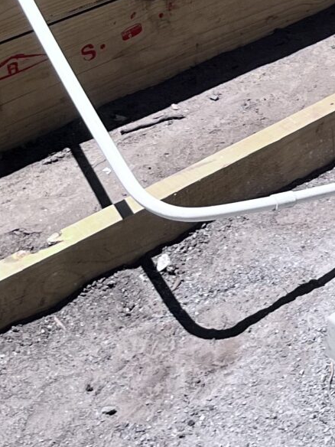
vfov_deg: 16.1
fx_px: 1471
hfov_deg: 11.9
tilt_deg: -18.2
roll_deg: +0.2
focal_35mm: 114
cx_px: 611
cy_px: -176
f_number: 1.6
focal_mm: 5.1
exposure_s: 1/3135
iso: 50
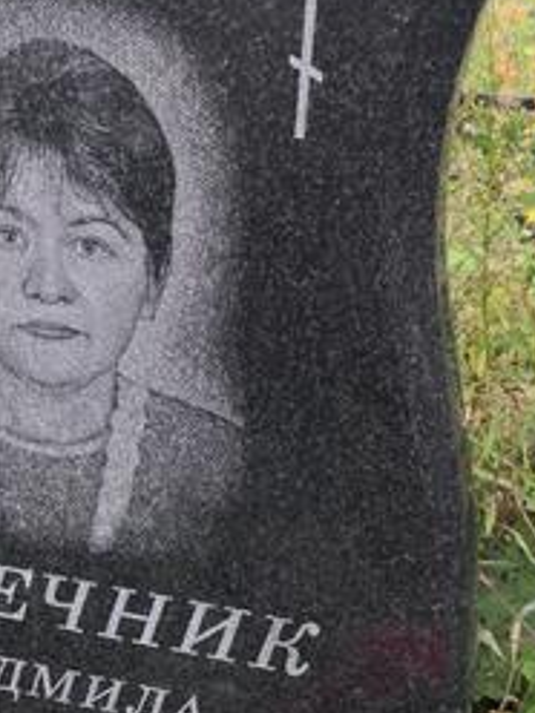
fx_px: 1649
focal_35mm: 80
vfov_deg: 24.2
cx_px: 66
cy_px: 503
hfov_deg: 18.2
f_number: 1.6
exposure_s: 1/471
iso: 50
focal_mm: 3.95
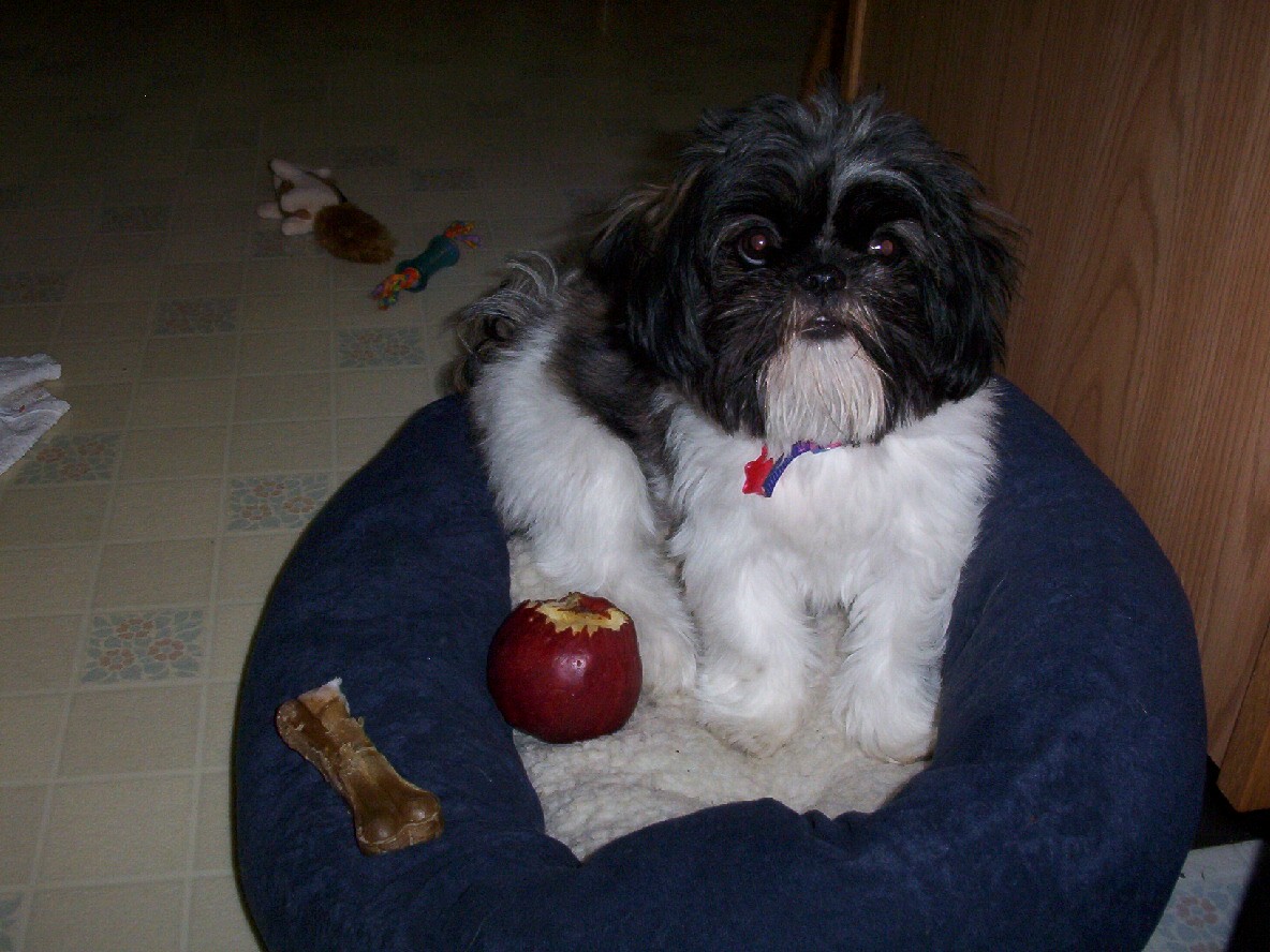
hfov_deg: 47.9
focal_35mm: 39
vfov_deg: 36.8
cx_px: 635
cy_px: 476
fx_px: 1431
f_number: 4.5
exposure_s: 1/30
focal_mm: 6
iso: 140
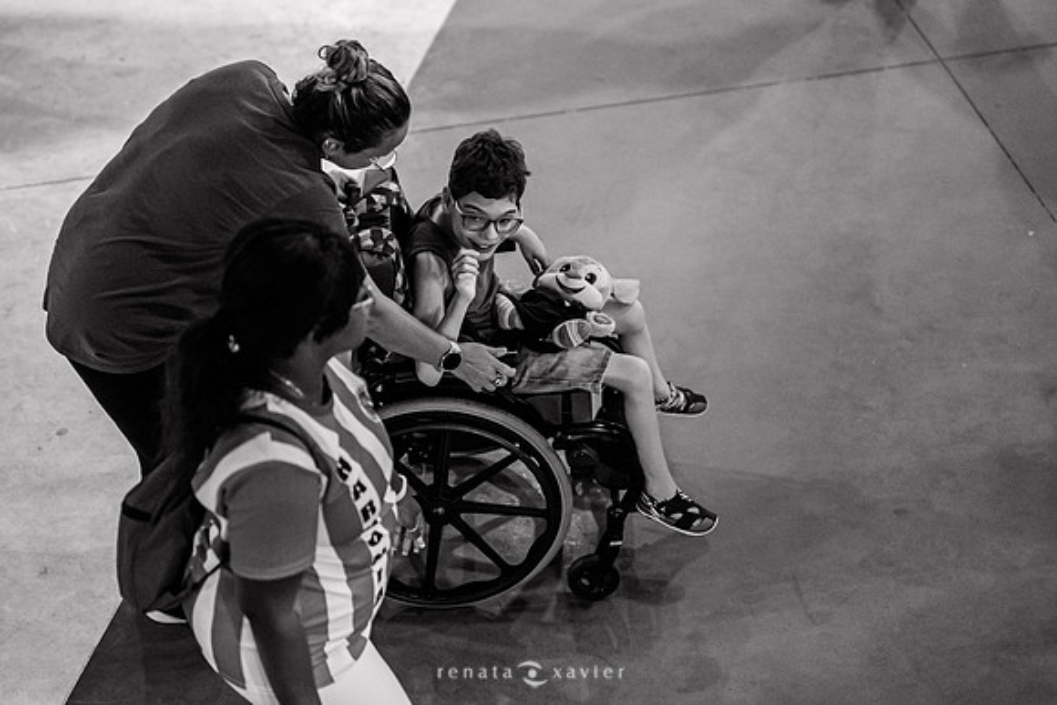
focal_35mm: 81
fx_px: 2392
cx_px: 574
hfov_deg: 24.9
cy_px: 347
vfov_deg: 16.8
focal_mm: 50
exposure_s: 1/500
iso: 800
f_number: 1.2
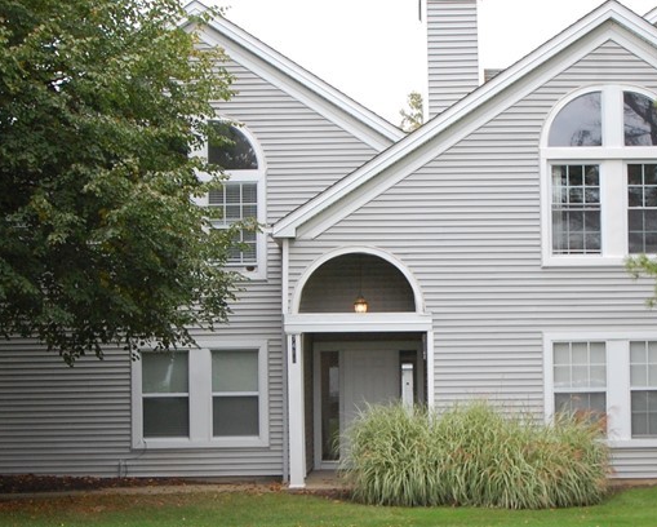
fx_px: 1226
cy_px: 300
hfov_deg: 29.9
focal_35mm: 63
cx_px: 384
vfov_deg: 24.2
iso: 800
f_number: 9
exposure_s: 1/320
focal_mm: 21
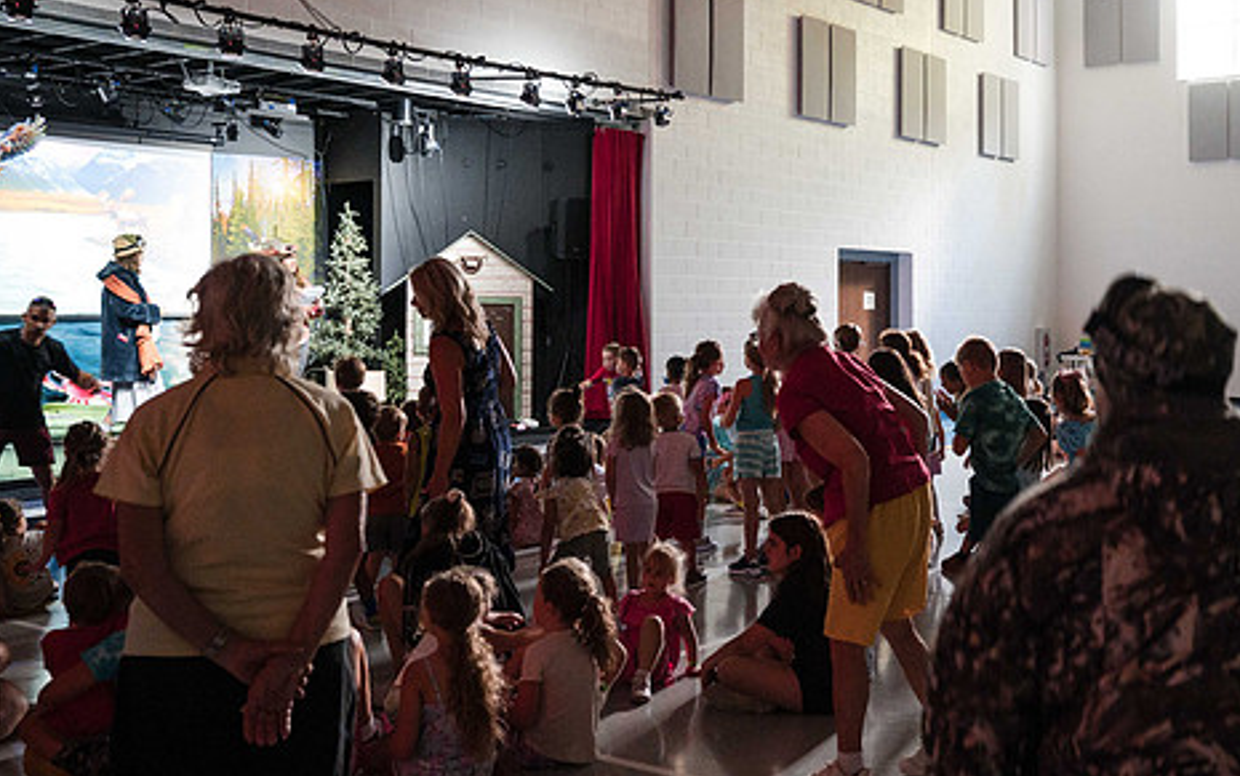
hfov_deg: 47.8
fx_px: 1386
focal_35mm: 41
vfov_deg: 31.1
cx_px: 764
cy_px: 293
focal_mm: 30
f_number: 4
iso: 3600
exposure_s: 1/60
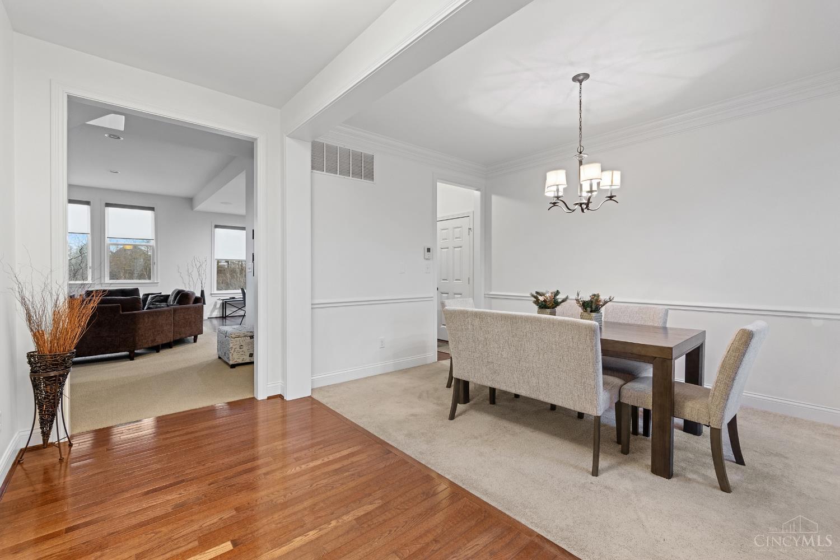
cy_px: 280
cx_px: 420
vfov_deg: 77.3
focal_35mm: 15
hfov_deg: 100.4
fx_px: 350
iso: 400
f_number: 9
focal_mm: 10
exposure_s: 2
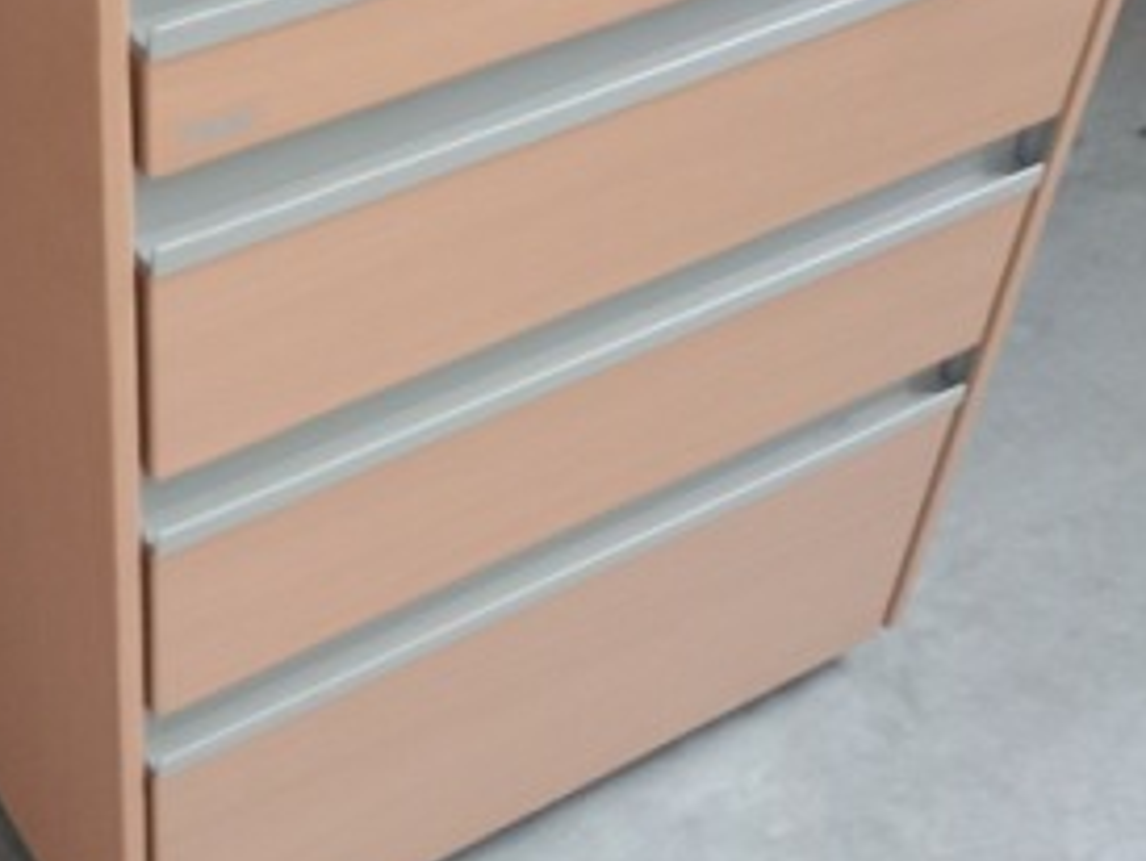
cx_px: 318
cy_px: 309
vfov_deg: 23.2
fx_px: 2088
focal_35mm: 63
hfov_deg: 30.3
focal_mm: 3.65
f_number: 2.2
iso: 870
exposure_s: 1/20
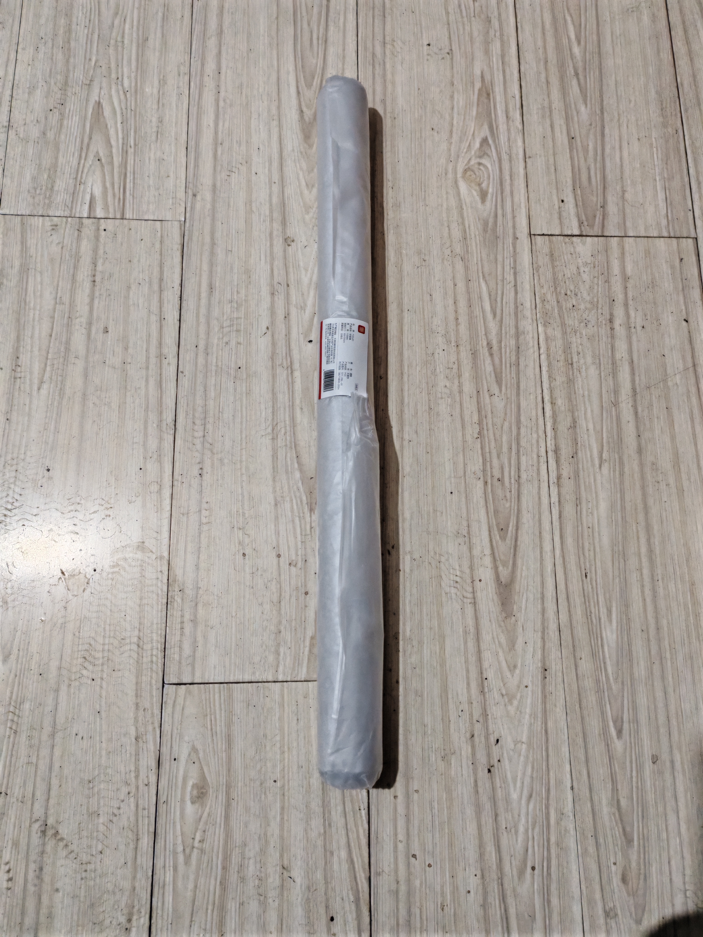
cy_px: 468
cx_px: 352
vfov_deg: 65.3
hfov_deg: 51.4
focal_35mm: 27
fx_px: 731
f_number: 1.95
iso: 1000
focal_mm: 5.52
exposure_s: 1/100
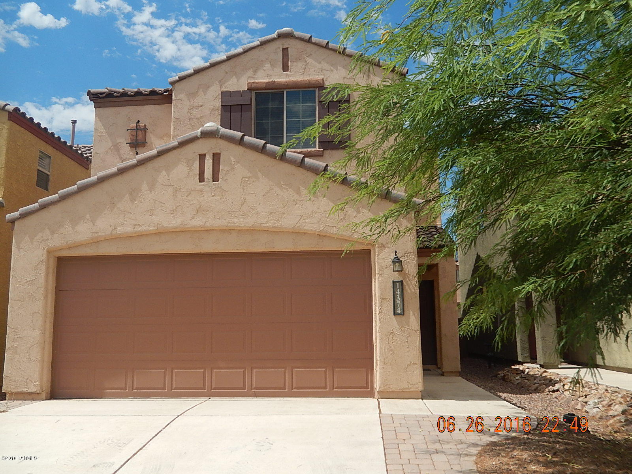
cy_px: 237
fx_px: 584
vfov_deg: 44.2
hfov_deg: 56.8
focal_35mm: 32
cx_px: 316
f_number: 7.6
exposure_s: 1/400
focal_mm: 5.7
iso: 125
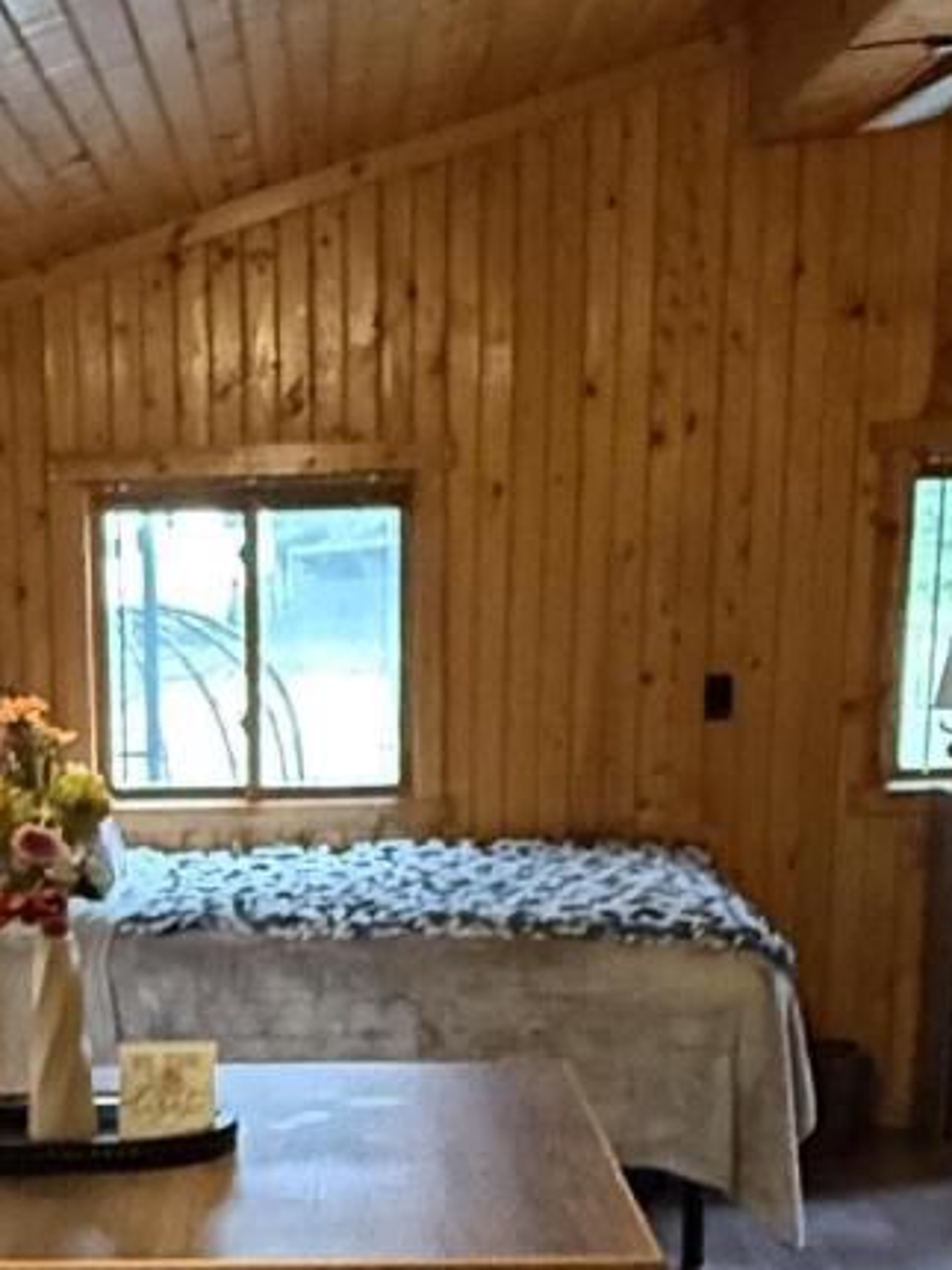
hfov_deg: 22.0
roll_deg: +4.6
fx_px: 2385
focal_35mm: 65
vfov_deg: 28.0
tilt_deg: -14.8
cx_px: 85
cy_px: 1270
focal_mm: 2.22
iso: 800
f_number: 2.2
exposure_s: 1/60
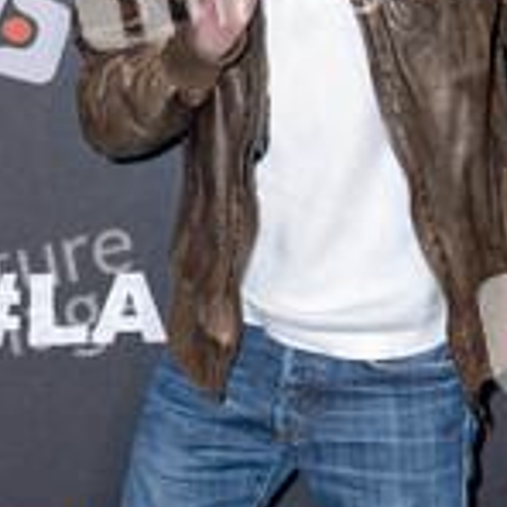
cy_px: 140
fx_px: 1906
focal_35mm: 115
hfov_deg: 15.1
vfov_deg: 15.1
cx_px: 344
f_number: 4.5
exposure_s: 1/400
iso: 250
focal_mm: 50
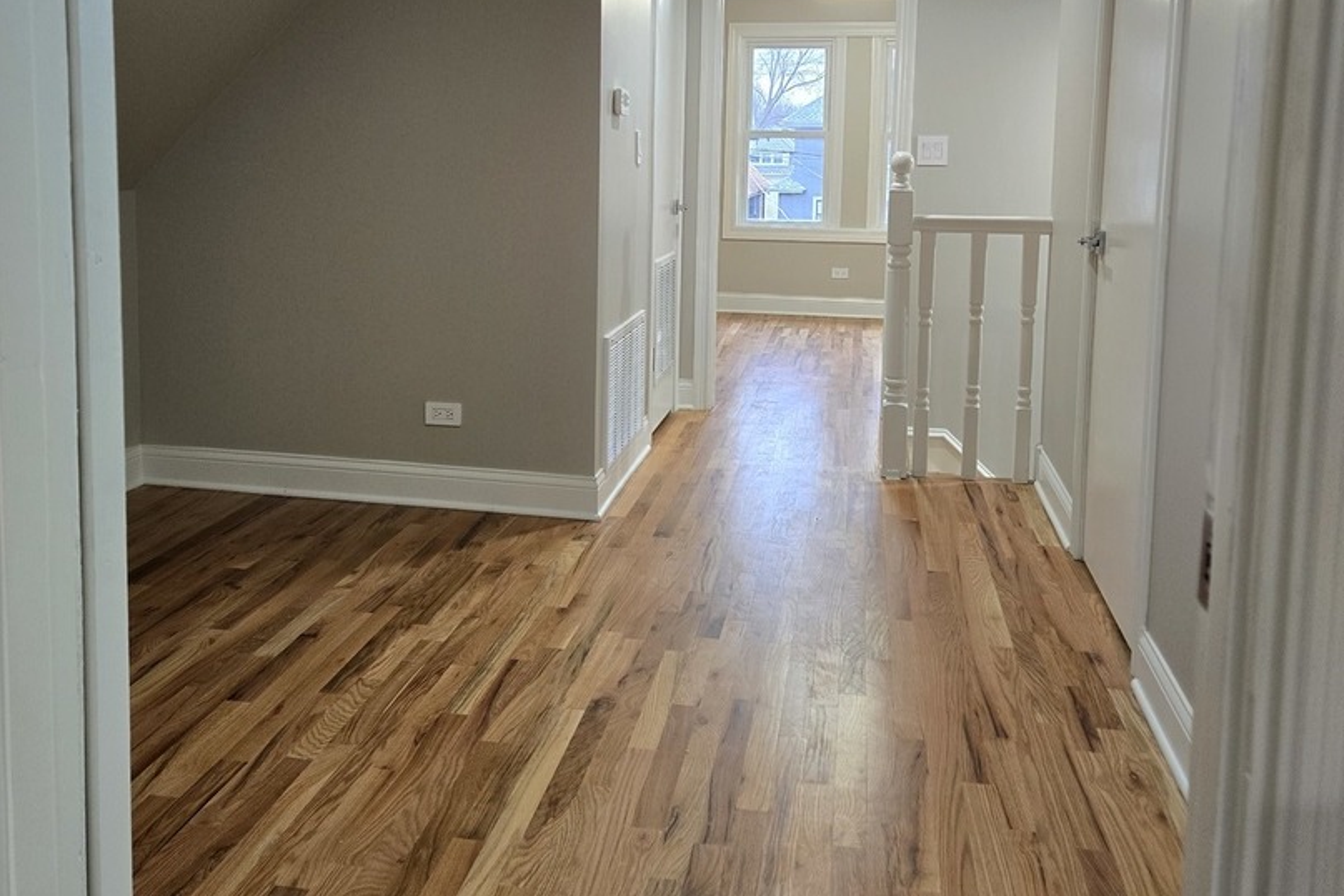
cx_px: 671
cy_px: 278
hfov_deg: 58.7
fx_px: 1195
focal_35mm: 32
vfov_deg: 40.5
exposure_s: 1/120
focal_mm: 5.4
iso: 160
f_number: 1.8
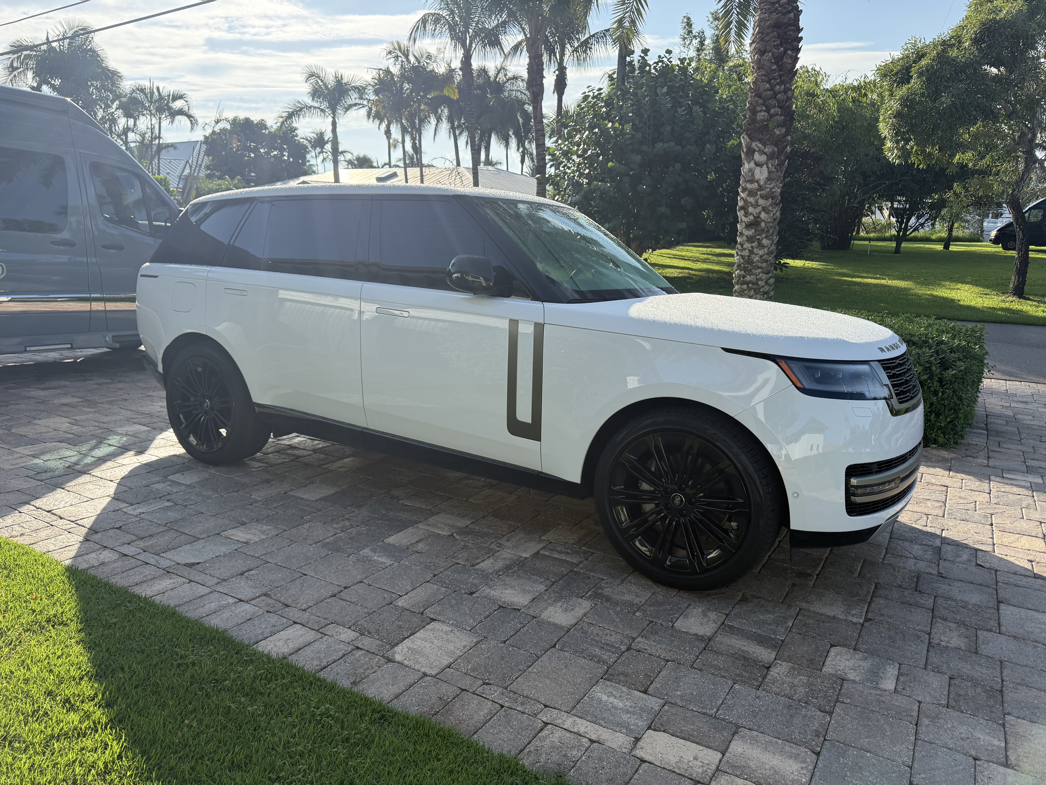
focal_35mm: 24
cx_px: 523
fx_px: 725
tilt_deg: -12.0
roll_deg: +0.1
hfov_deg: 71.6
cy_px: 392
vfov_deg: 56.8
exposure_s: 1/3279
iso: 100
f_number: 1.78
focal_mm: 6.76
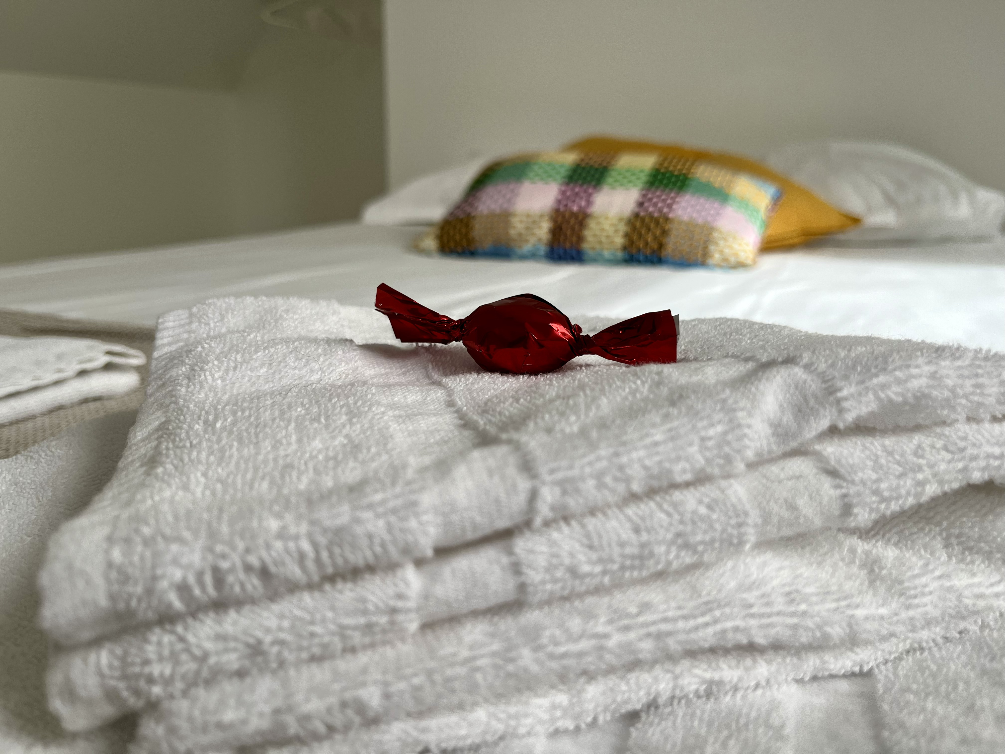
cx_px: 502
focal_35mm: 26
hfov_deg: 67.3
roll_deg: -0.3
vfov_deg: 53.1
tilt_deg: -15.6
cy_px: 377
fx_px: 755
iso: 50
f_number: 1.6
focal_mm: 5.1
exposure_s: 1/537
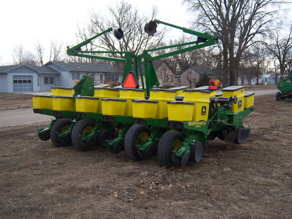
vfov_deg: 39.7
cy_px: 110
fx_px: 304
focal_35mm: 36
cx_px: 146
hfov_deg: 51.4
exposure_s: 1/640
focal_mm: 7.5
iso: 80
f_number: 2.8
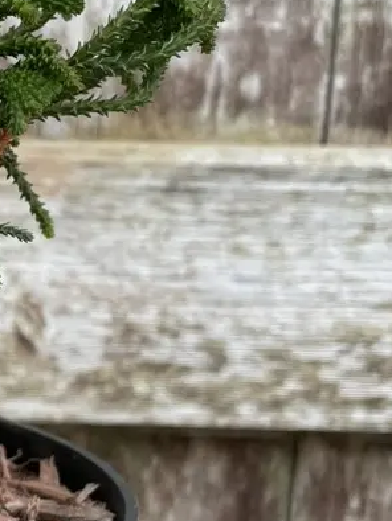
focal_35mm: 95
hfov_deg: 14.3
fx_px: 1433
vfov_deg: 20.6
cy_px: 329
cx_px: -242
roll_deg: -2.6
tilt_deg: -12.7
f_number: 1.6
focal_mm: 4.2
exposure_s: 1/121
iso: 50
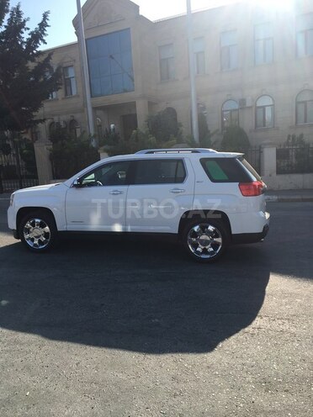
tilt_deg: -8.5
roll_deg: +3.0
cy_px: 208
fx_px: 350
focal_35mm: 29
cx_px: 156
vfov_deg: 61.7
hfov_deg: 48.2
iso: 25
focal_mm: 4.15
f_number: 2.2
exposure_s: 1/1166
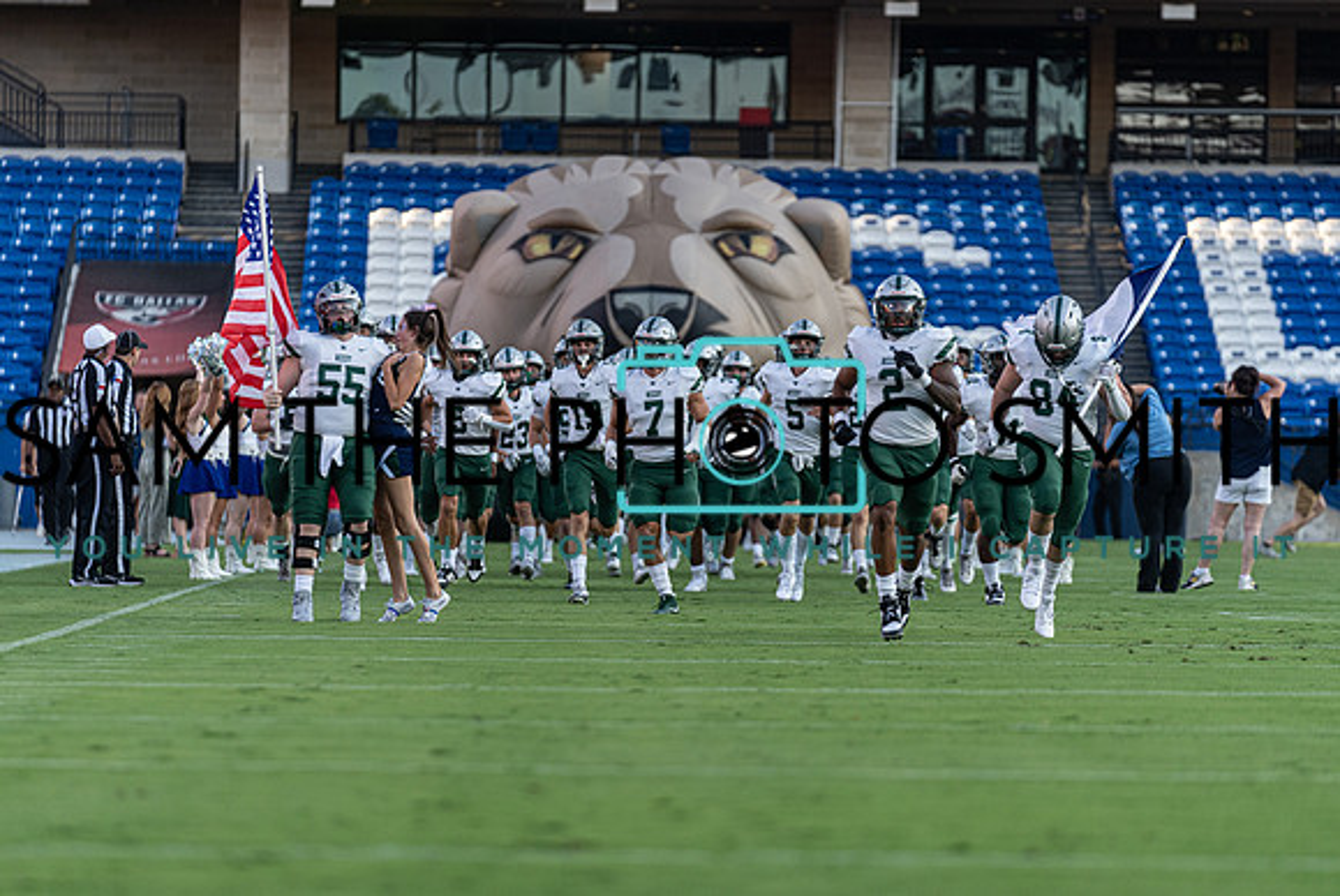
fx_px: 8130
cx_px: 636
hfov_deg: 9.4
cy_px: 469
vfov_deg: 6.3
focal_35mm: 218
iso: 500
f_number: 3.2
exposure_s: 1/1250
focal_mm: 200
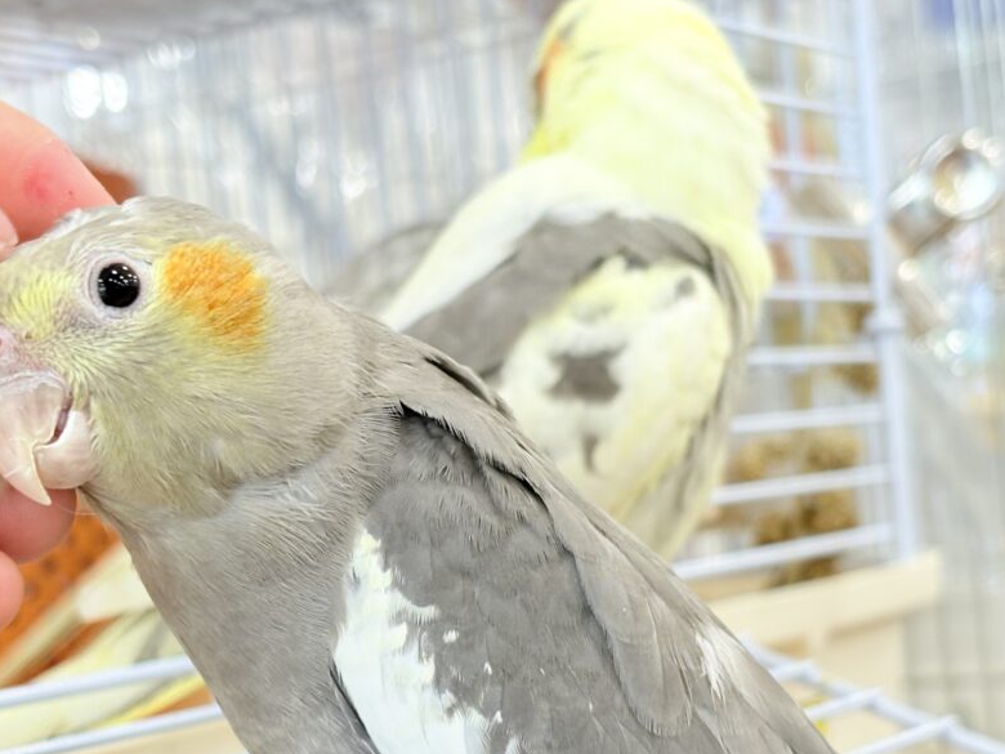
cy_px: 575
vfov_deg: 18.3
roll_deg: +6.3
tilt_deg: -2.3
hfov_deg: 24.4
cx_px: 502
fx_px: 2323
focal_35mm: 80
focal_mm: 5.96
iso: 64
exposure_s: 1/50
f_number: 1.6
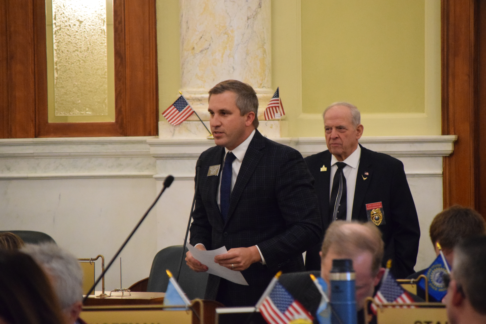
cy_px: 162
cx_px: 243
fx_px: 3543
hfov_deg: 7.8
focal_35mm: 262
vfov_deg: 5.2
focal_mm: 175
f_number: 6.3
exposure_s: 1/125
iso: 5600
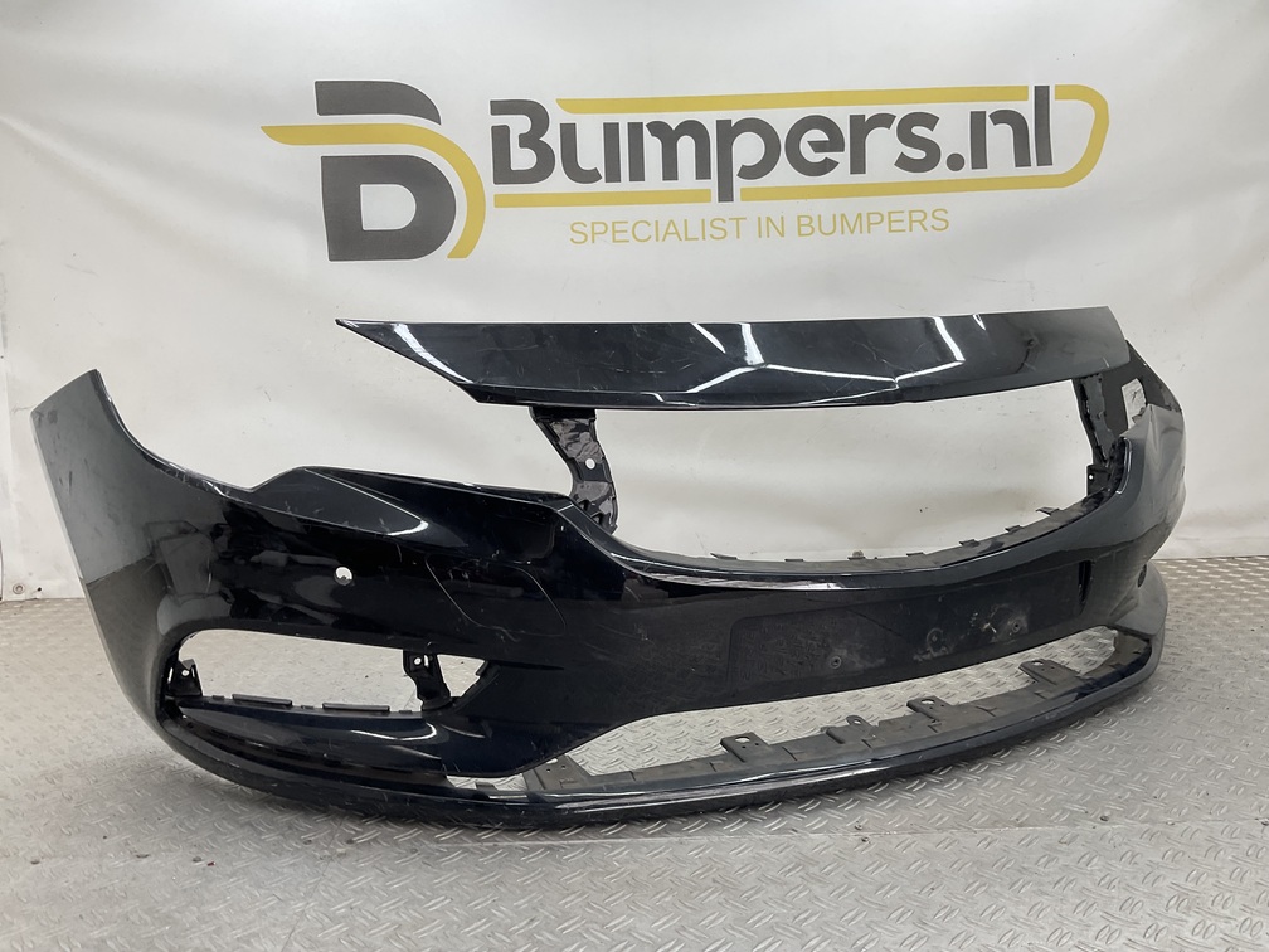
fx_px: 1063
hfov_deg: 61.7
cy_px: 476
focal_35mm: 29
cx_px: 634
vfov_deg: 48.2
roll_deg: +0.7
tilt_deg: -8.9
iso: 20
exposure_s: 1/120
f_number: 1.8
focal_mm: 3
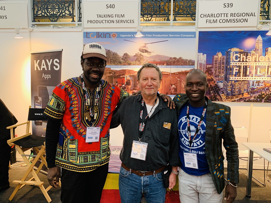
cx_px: 136
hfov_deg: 67.3
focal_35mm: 26
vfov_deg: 53.0
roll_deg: -0.7
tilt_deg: -3.3
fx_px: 204
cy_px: 102
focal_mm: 4.25
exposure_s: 1/50
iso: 250
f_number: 1.8
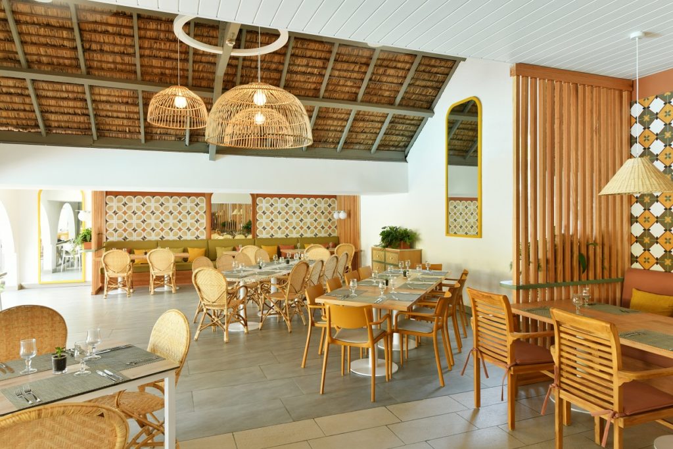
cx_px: 336
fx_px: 449
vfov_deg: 53.1
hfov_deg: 73.7
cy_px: 224
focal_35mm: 24
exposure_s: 1/5
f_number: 9
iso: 100
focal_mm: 24
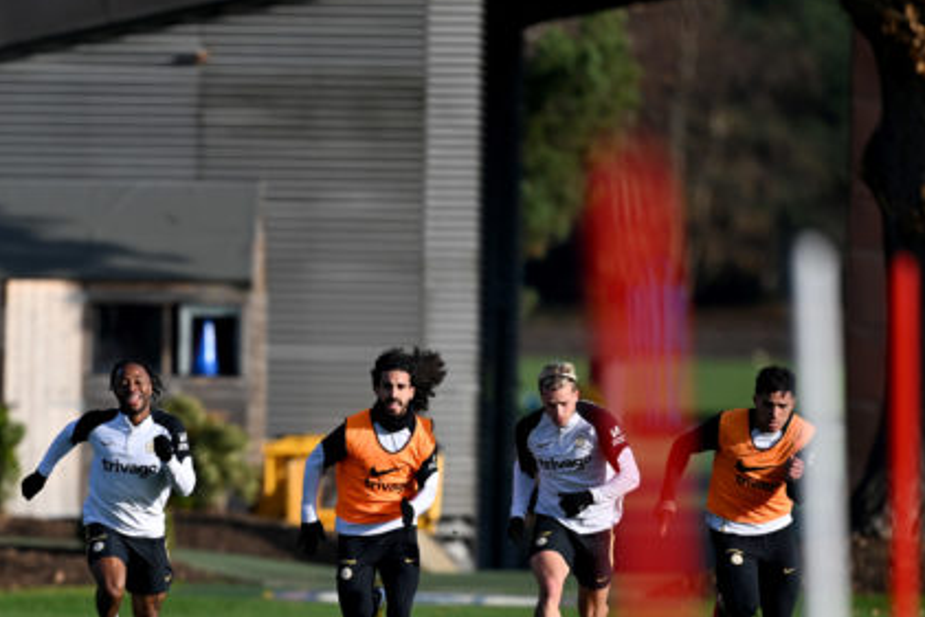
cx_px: 169
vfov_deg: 1.9
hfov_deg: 2.9
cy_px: 518
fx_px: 18325
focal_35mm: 713
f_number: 3.2
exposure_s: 1/4000
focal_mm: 400
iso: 200
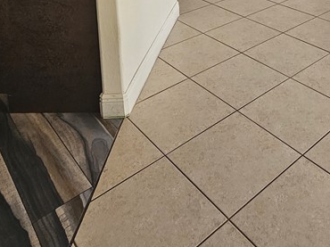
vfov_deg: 30.4
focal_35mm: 36
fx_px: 343
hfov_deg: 49.1
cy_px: -81
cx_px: 252
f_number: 2.2
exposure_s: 1/50
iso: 125
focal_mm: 2.2
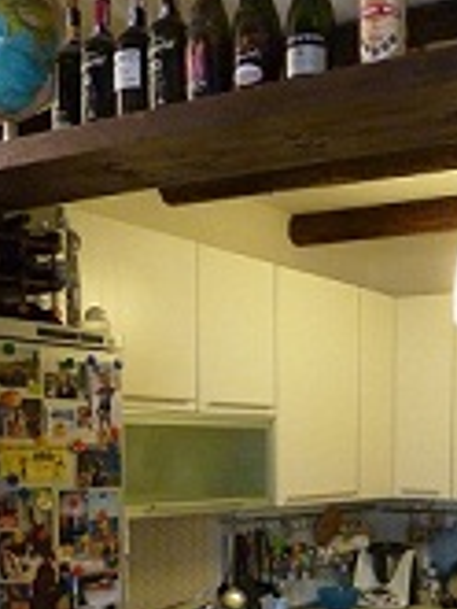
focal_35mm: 53
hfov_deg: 26.3
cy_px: 535
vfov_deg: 34.4
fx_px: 932
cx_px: 439
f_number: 3.3
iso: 400
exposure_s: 1/25
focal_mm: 4.1
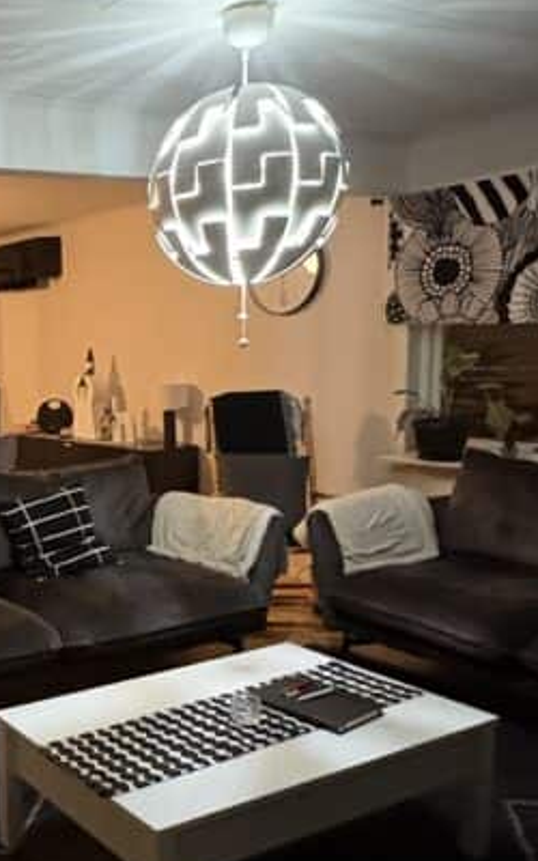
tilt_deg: -8.6
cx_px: -95
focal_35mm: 38
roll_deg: +3.2
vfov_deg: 51.4
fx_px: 891
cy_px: 476
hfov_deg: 29.3
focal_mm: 2.22
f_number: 2.2
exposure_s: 1/33
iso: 1000
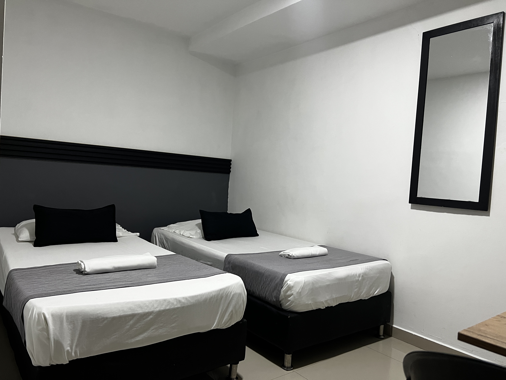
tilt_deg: -1.7
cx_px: 253
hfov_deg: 67.3
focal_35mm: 26
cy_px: 190
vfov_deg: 53.1
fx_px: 380
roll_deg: -3.4
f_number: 1.5
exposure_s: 1/60
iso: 200
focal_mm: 5.7
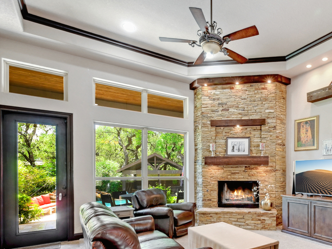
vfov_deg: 55.5
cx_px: 239
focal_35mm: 24
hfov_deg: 68.0
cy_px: 169
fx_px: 230
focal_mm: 15
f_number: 9
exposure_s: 1/2.5
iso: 1000
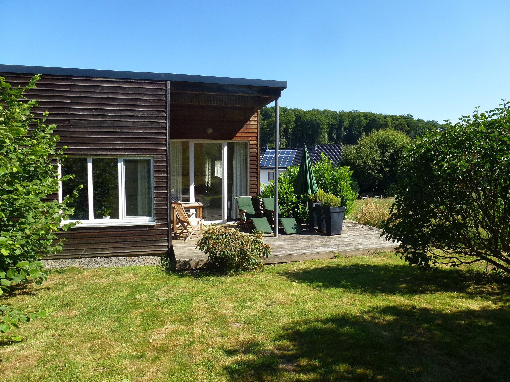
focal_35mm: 24
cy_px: 191
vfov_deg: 56.8
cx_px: 255
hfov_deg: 71.6
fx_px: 354
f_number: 4
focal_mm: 4.3
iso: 100
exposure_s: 1/400
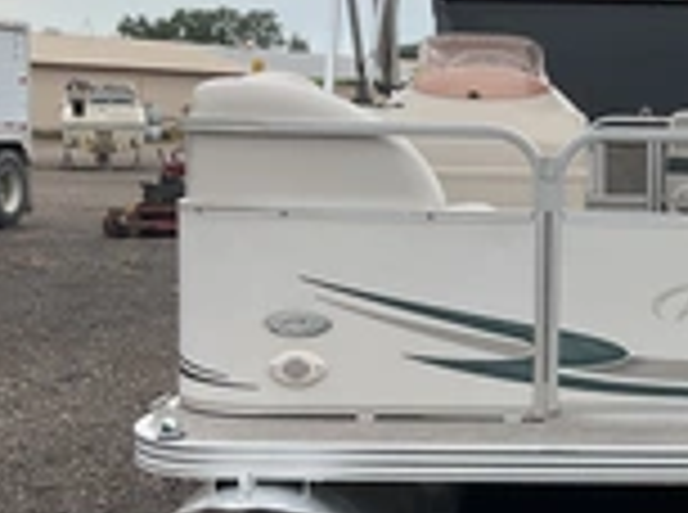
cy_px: 238
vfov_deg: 19.3
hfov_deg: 24.4
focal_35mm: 76
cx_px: 701
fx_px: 1507
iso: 25
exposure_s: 1/1168
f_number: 1.8
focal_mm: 3
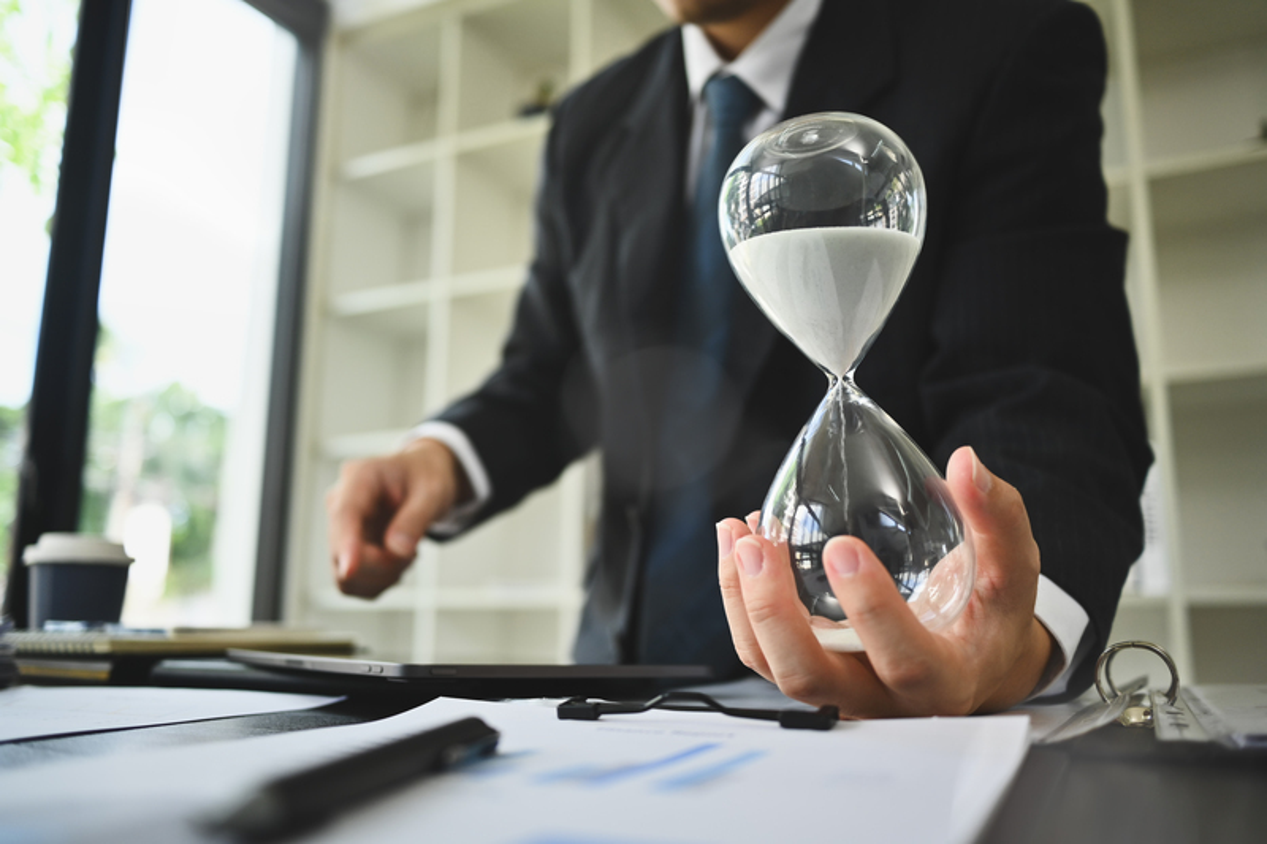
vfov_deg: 46.4
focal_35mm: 28
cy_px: 422
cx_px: 634
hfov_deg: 65.5
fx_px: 985
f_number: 2.8
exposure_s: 1/400
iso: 250
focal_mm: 28
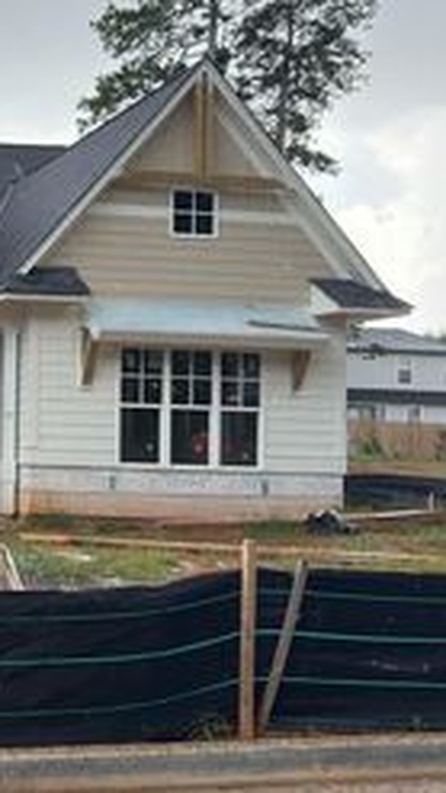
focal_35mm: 53
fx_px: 1114
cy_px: 396
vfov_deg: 39.2
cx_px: -237
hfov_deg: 19.5
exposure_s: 1/451
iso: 100
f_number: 1.78
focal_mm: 6.76
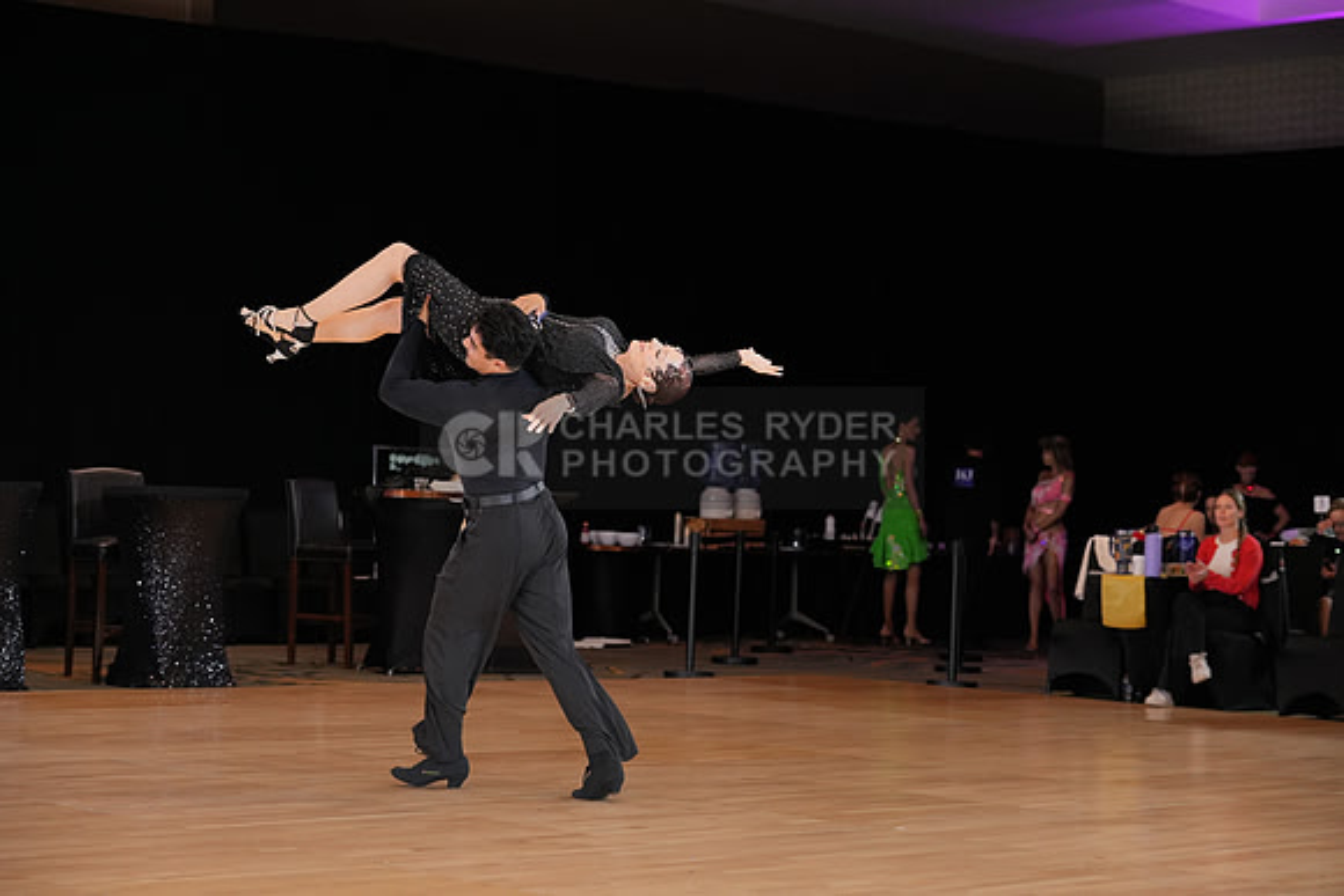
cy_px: 448
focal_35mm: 70
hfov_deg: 28.8
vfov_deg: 19.5
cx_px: 672
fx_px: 2614
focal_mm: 70
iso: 2000
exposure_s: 1/500
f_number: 3.2
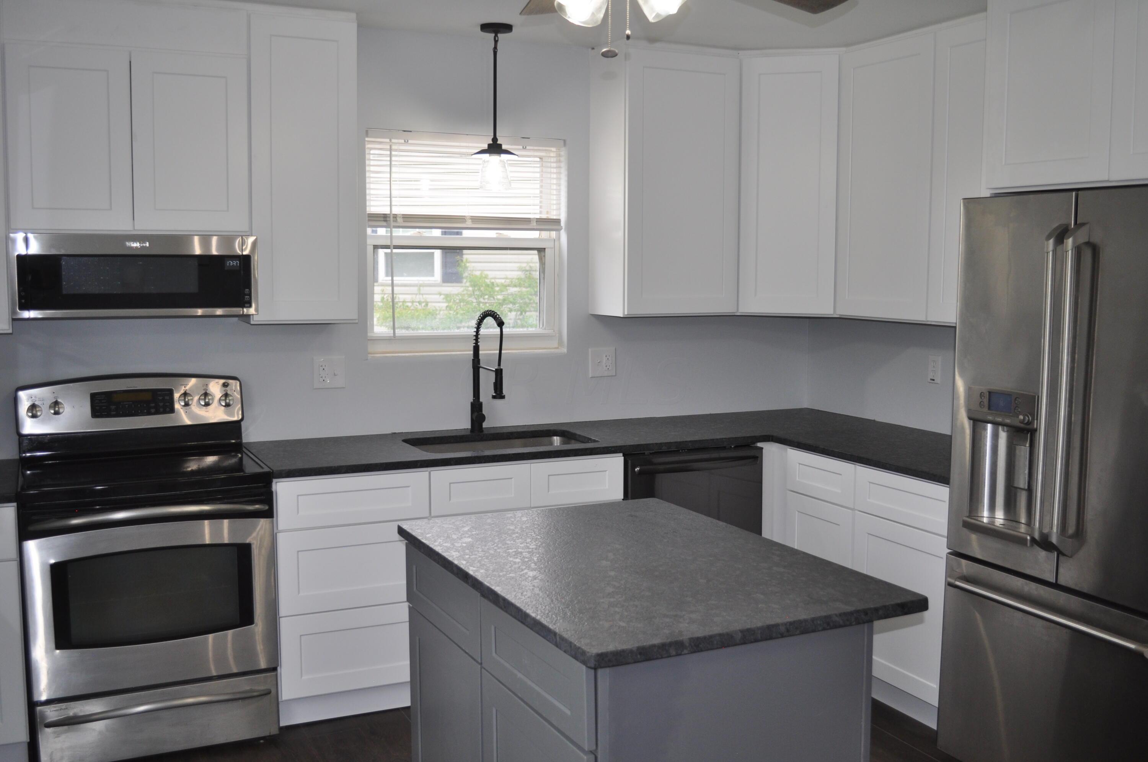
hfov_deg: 53.2
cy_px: 381
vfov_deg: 36.8
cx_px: 574
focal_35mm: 36
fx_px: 1146
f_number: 4
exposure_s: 1/125
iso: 400
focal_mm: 24
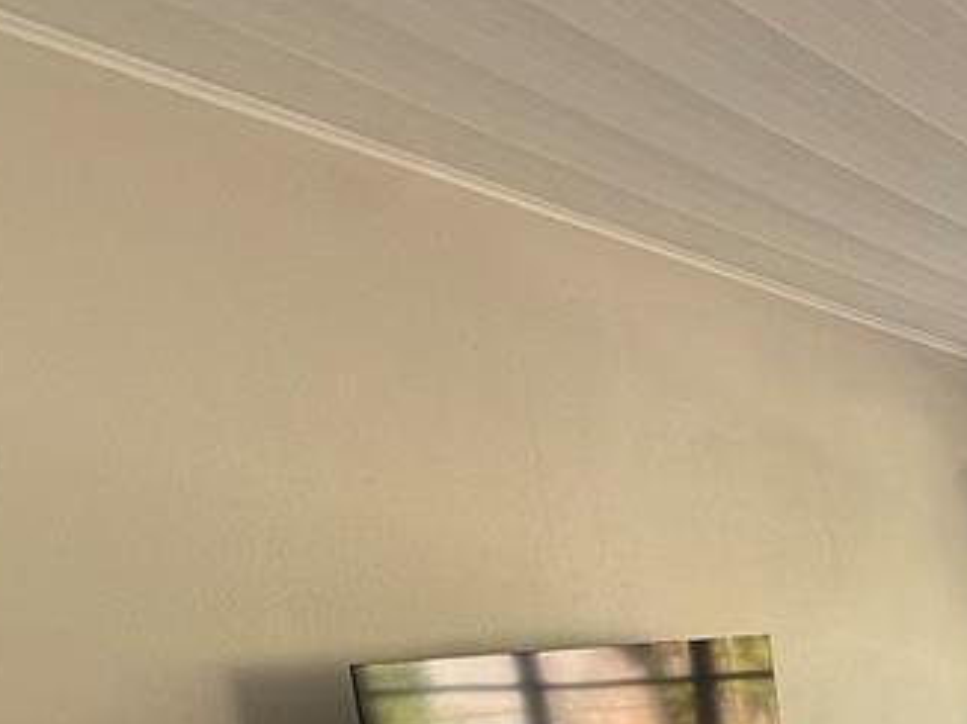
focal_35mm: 44
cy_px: 825
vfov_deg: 29.2
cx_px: 1189
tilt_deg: -10.7
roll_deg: +2.9
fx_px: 1228
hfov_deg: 33.8
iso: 64
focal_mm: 2.22
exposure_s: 1/112
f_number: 2.2
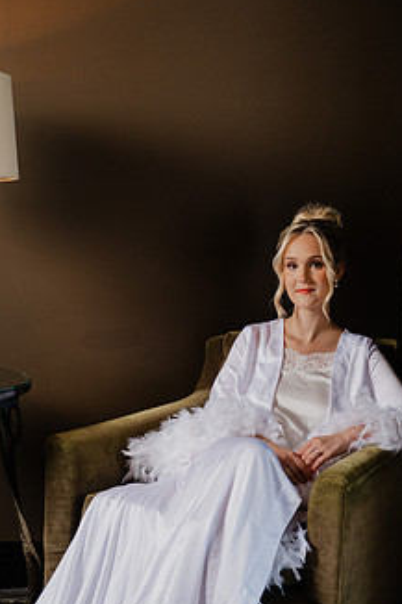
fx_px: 1157
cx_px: 215
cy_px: 395
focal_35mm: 69
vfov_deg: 29.1
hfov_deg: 19.7
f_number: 2.8
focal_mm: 50
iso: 640
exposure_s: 1/200
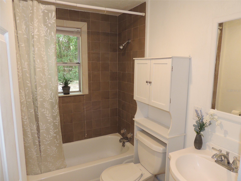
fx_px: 167
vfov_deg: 56.8
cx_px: 120
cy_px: 90
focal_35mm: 24
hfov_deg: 71.6
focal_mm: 4.3
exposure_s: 1/40
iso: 220
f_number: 3
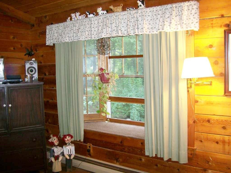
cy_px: 86
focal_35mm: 36
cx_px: 116
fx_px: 240
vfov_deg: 39.7
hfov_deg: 51.4
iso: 140
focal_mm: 6
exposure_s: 1/16
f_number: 2.7
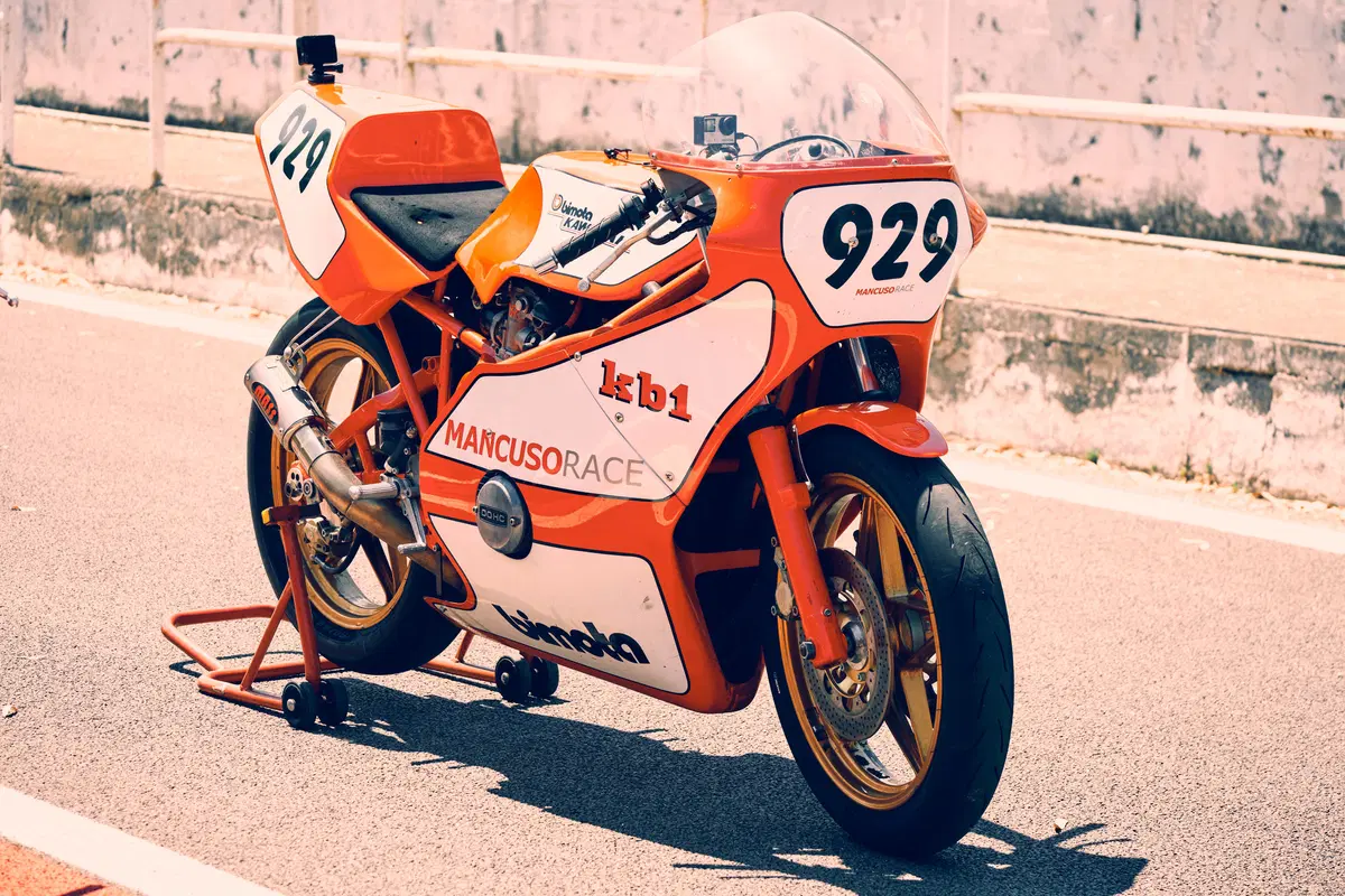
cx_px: 672
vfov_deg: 11.1
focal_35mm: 123
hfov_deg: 16.7
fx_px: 4595
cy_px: 448
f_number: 5
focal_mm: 81.9
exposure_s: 1/500
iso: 200
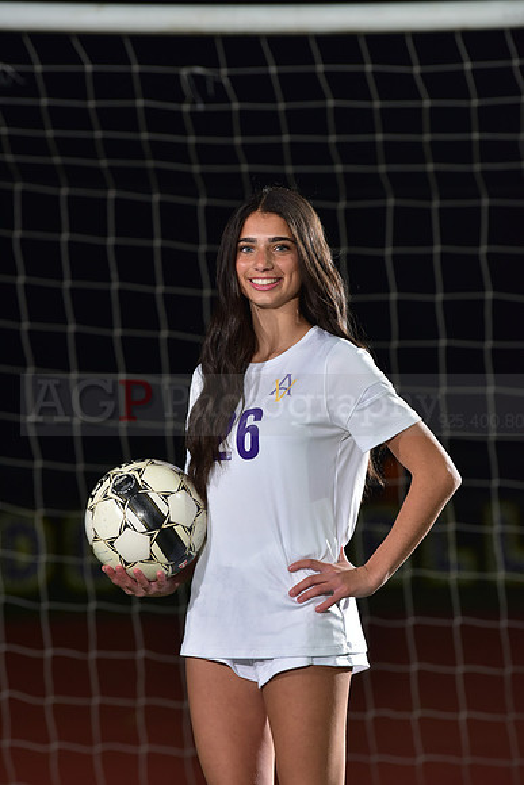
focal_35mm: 200
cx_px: 262
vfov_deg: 10.3
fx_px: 4364
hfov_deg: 6.9
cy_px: 392
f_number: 5
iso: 1000
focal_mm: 200
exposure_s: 1/200
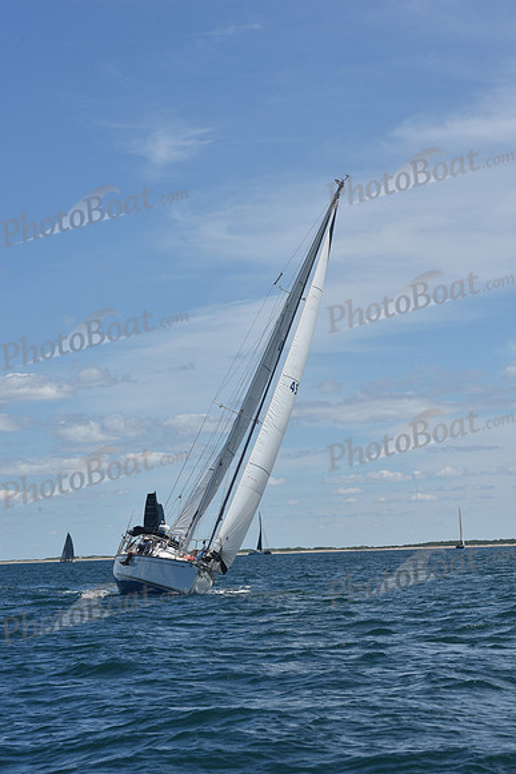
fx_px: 2106
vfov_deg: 20.8
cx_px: 258
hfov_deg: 14.0
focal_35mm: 98
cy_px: 387
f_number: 11
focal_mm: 98
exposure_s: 1/800
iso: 250
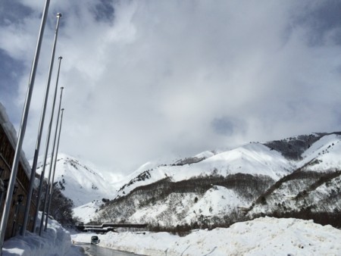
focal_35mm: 30
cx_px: 170
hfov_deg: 59.9
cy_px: 128
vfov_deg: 46.8
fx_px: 296
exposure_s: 1/13699
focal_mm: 4.12
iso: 40
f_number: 2.2
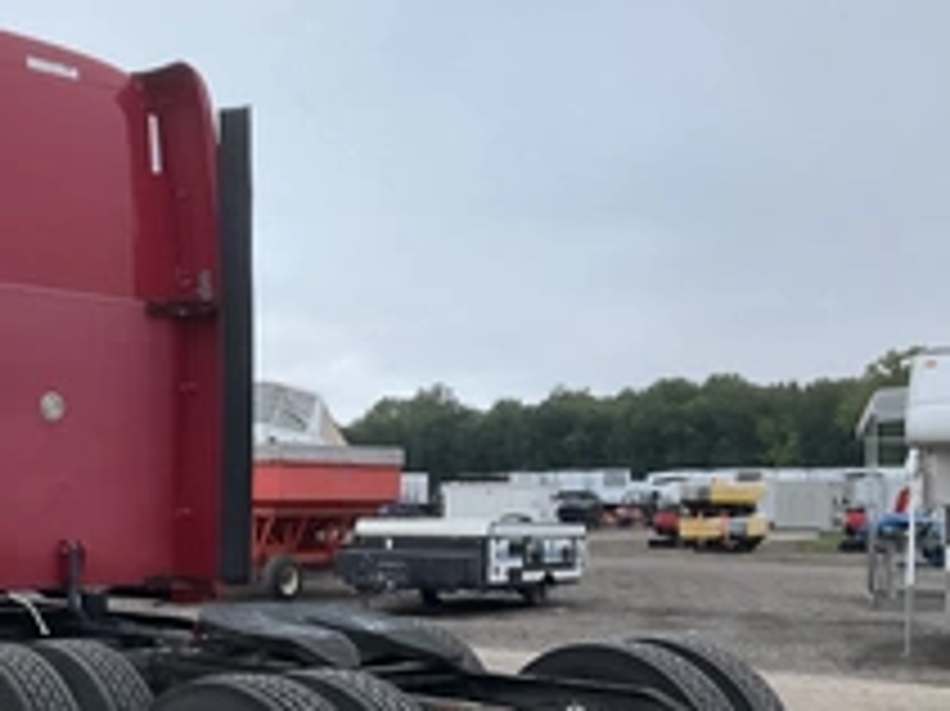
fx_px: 1509
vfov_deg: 26.2
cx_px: 198
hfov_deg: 34.0
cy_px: 531
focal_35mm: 55
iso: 125
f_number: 1.8
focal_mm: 3
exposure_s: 1/60
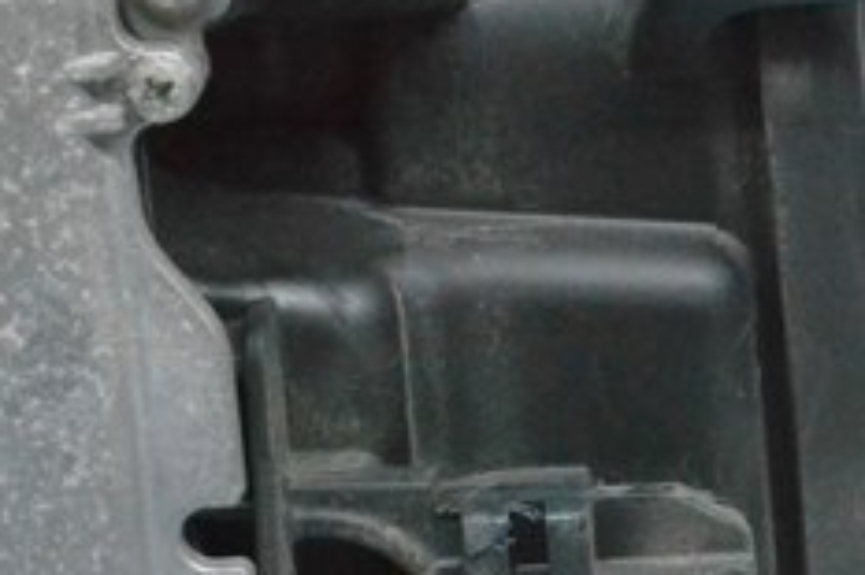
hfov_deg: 9.5
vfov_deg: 6.4
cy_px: 623
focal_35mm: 214
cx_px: -204
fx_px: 5138
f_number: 10
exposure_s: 1/160
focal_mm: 52
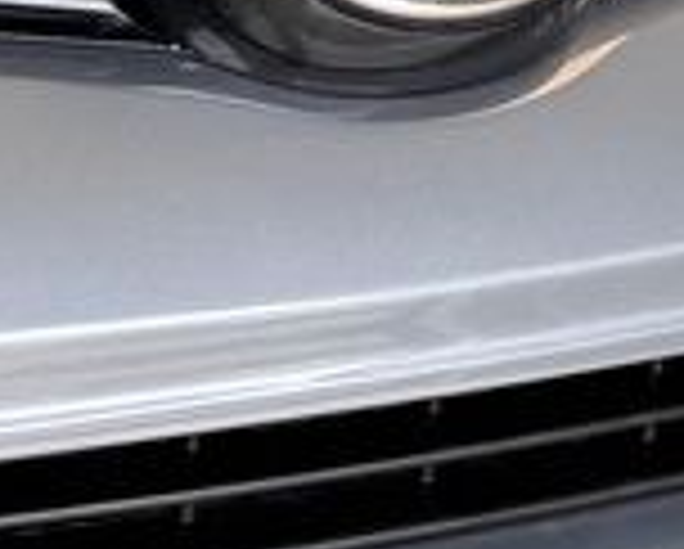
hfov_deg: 9.0
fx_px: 4054
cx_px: -778
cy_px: -130
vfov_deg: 7.7
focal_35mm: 200
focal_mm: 5.96
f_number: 1.6
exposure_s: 1/169
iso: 40
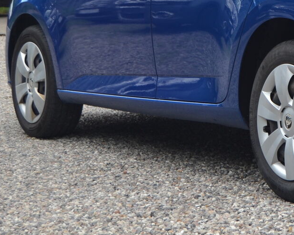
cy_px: -7
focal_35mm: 139
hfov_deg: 13.4
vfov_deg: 11.0
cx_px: 364
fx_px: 1210
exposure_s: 1/125
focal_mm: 32
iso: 100
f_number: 5.6
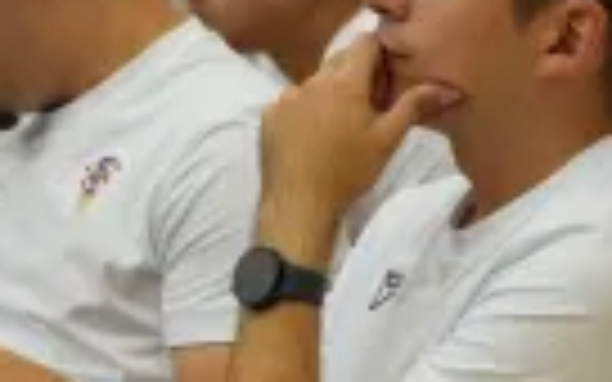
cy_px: -29
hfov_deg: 4.2
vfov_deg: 2.6
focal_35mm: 503
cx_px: 68
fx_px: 8382
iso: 640
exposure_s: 1/250
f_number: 6.3
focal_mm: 109
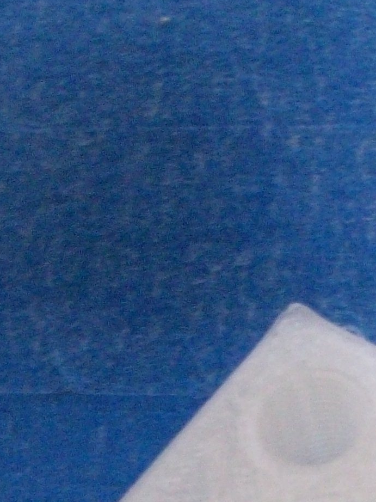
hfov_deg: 12.1
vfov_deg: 15.4
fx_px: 1753
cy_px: 689
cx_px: 409
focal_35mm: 121
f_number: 2.8
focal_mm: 5.7
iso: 222
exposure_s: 1/8
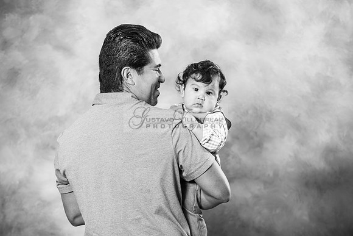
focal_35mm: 160
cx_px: 176
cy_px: 118
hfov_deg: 12.8
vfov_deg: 8.6
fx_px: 1569
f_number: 5.6
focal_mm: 160
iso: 200
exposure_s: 1/125
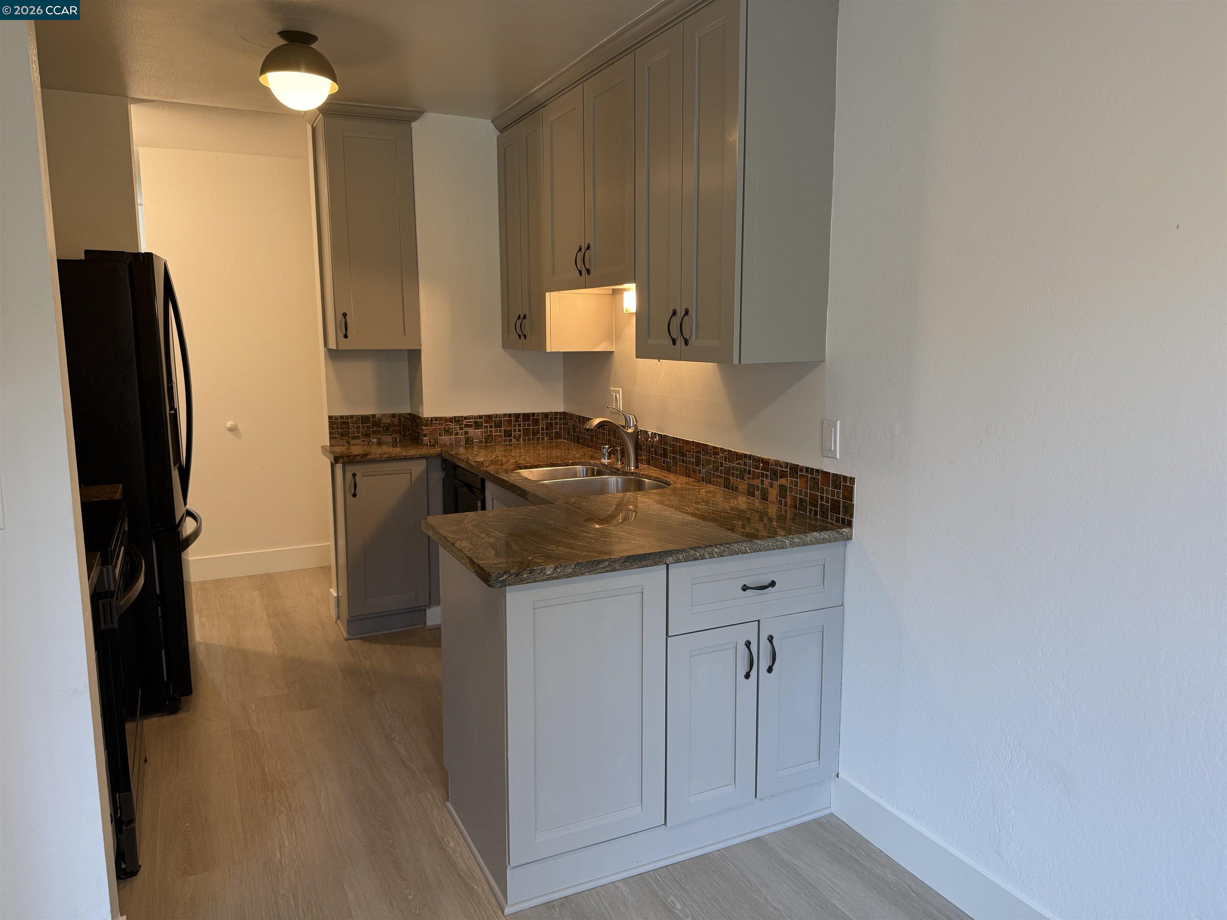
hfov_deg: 71.6
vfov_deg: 56.8
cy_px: 460
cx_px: 614
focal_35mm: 24
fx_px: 851
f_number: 1.78
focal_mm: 6.76
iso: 125
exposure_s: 1/60
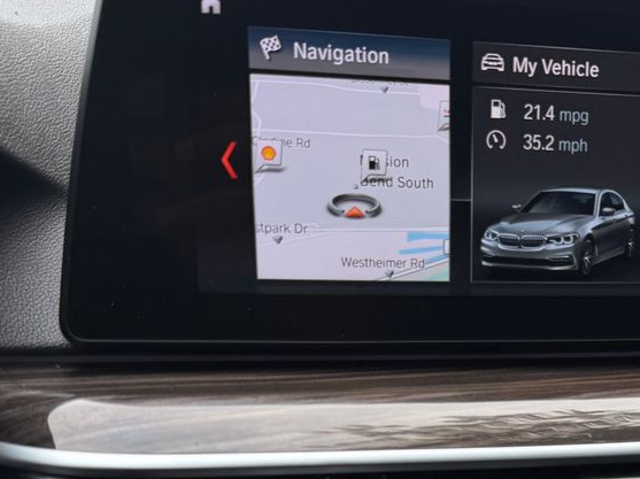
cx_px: 576
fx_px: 1275
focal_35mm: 69
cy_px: 542
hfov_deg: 27.2
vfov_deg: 20.2
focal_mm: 6.76
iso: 80
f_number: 1.78
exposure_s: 1/559
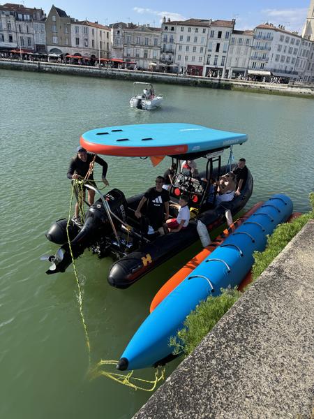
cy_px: 210
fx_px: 290
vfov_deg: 71.6
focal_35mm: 24
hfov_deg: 56.8
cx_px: 157
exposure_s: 1/2331
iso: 80
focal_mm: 6.76
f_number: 1.78
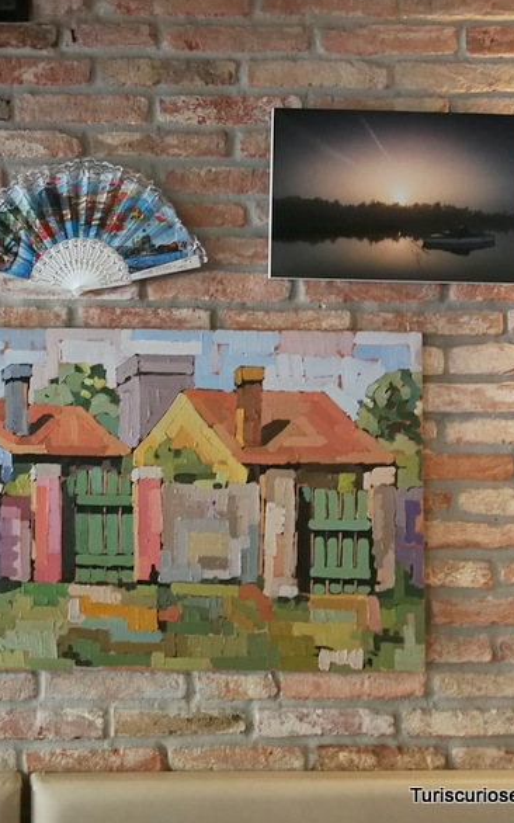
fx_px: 875
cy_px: 412
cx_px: 38
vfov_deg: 50.4
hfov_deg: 31.0
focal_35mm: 39
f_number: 2.2
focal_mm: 3.95
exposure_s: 1/33.3
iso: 250
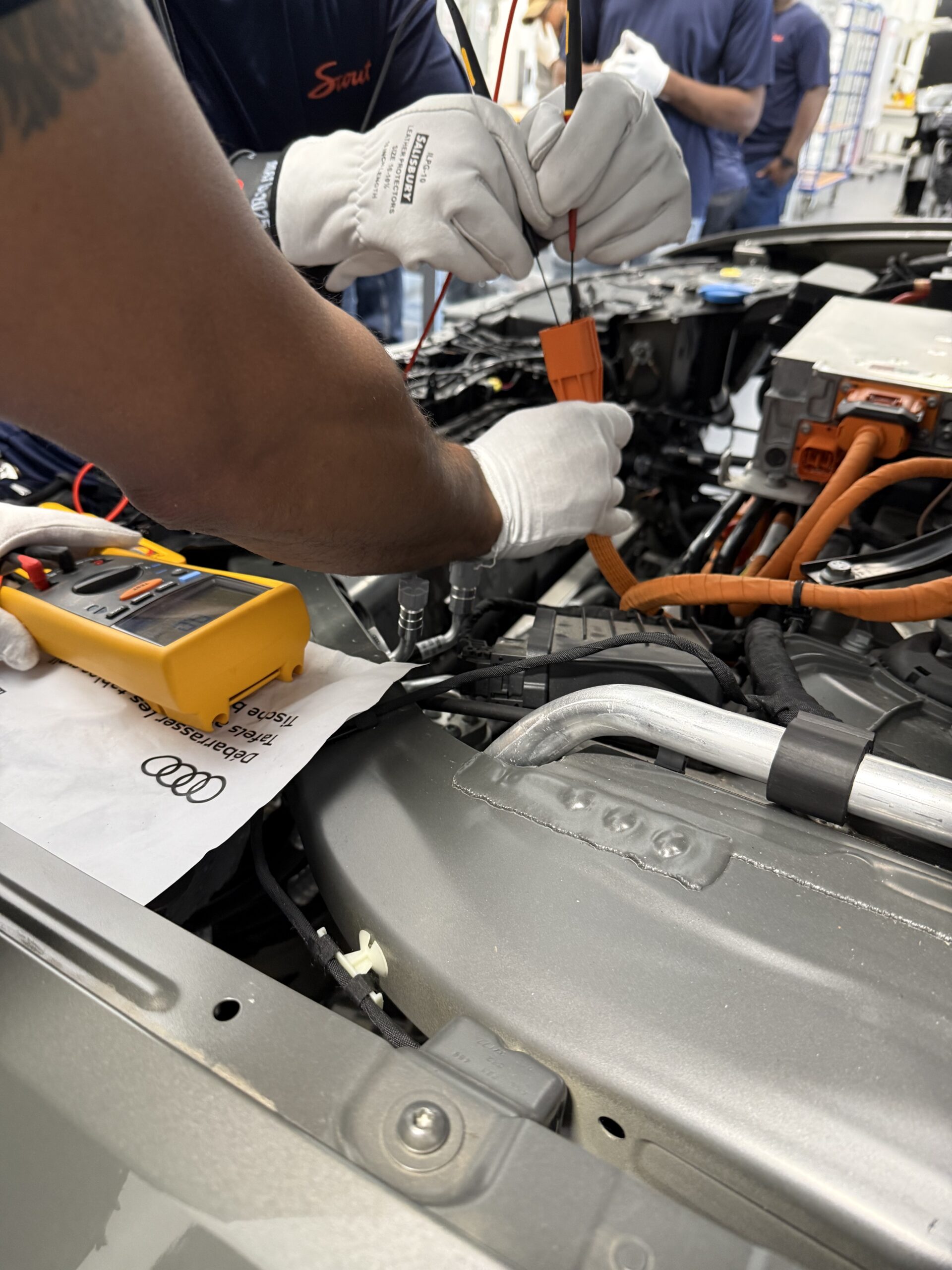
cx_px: 476
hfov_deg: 56.8
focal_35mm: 24
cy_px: 635
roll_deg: -1.7
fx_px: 880
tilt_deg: -33.8
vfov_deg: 71.6
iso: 320
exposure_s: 1/60
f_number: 1.78
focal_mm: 6.76
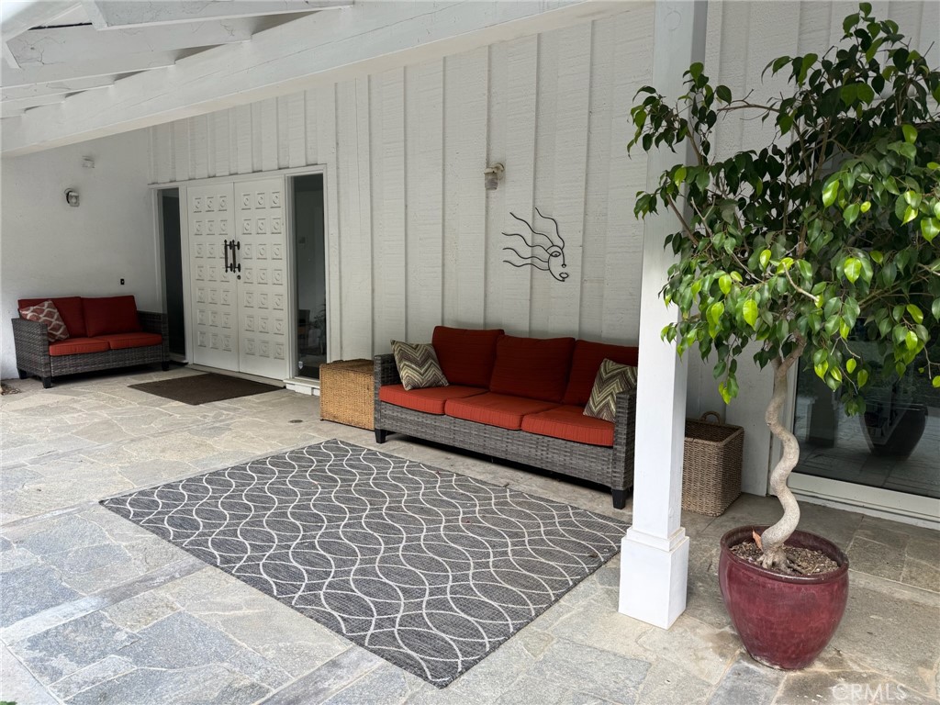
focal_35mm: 24
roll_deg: -0.8
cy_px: 352
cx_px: 470
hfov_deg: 71.6
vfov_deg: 56.8
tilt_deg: -7.4
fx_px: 652
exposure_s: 1/288
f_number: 1.78
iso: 80
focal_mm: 6.76
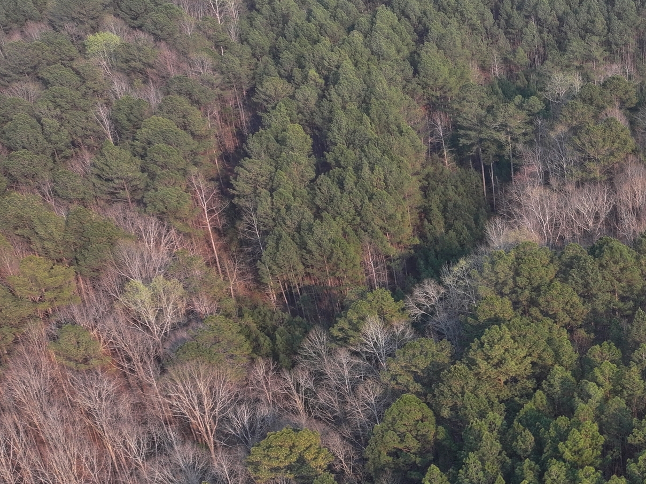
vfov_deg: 23.8
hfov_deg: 28.3
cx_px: 740
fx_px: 1138
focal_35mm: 61
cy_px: 361
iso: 100
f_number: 2.8
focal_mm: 12.29
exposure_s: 1/500
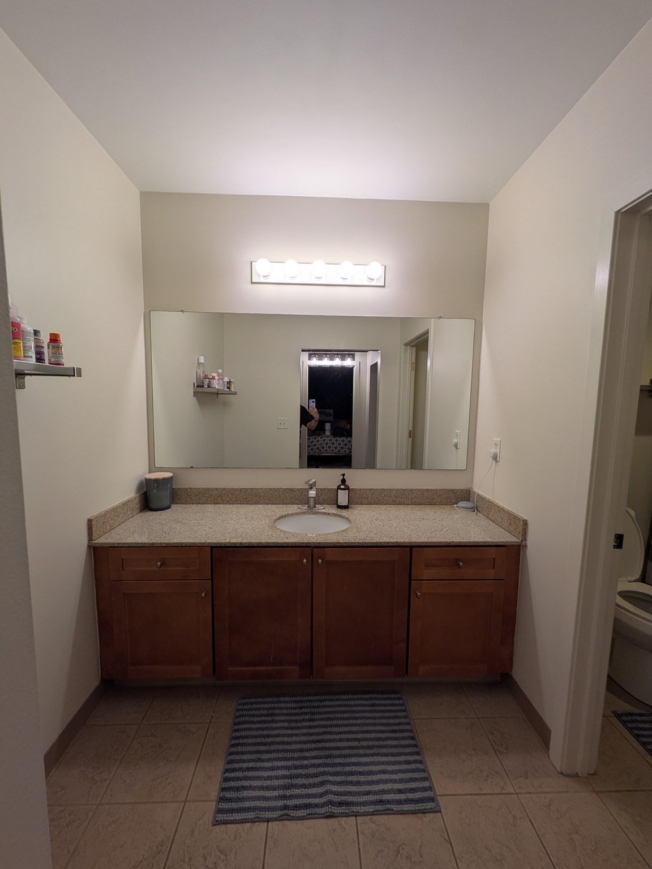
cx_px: 326
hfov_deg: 85.7
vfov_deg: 102.1
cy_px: 434
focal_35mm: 14
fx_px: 352
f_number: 2.2
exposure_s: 1/120
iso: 79
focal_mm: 1.83
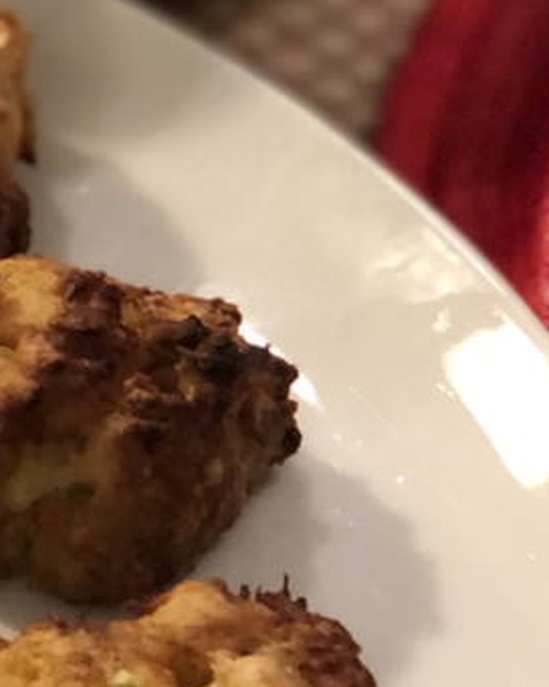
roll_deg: -0.3
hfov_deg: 6.3
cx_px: -458
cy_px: 370
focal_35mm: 239
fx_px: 4854
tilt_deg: -37.8
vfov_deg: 8.1
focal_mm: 6
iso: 125
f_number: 2.4
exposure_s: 1/24
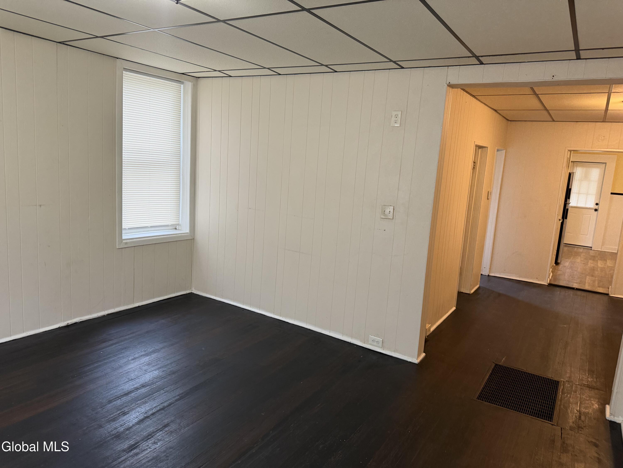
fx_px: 432
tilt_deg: -9.4
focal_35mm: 24
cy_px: 234
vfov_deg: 56.8
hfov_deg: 71.6
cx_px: 312
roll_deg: -3.4
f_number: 1.78
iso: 250
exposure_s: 1/60
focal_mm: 6.76
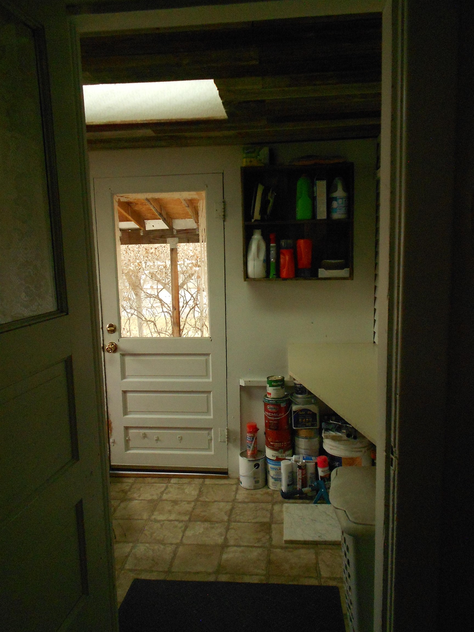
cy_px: 316
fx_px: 475
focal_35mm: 26
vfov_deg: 67.3
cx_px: 237
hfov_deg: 53.1
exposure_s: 1/125
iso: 400
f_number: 3.2
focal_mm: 4.6
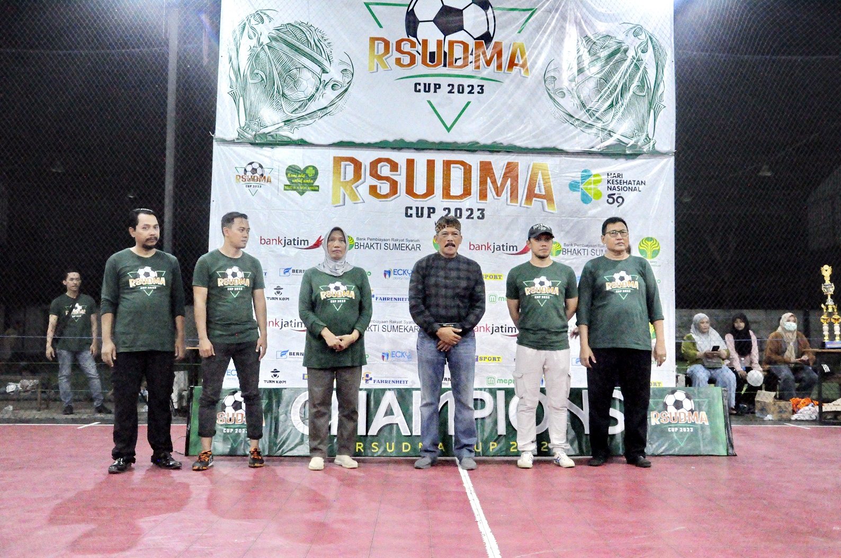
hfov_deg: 57.3
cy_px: 279
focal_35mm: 33
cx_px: 420
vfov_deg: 39.9
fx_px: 770
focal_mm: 22
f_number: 5.6
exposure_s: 1/60
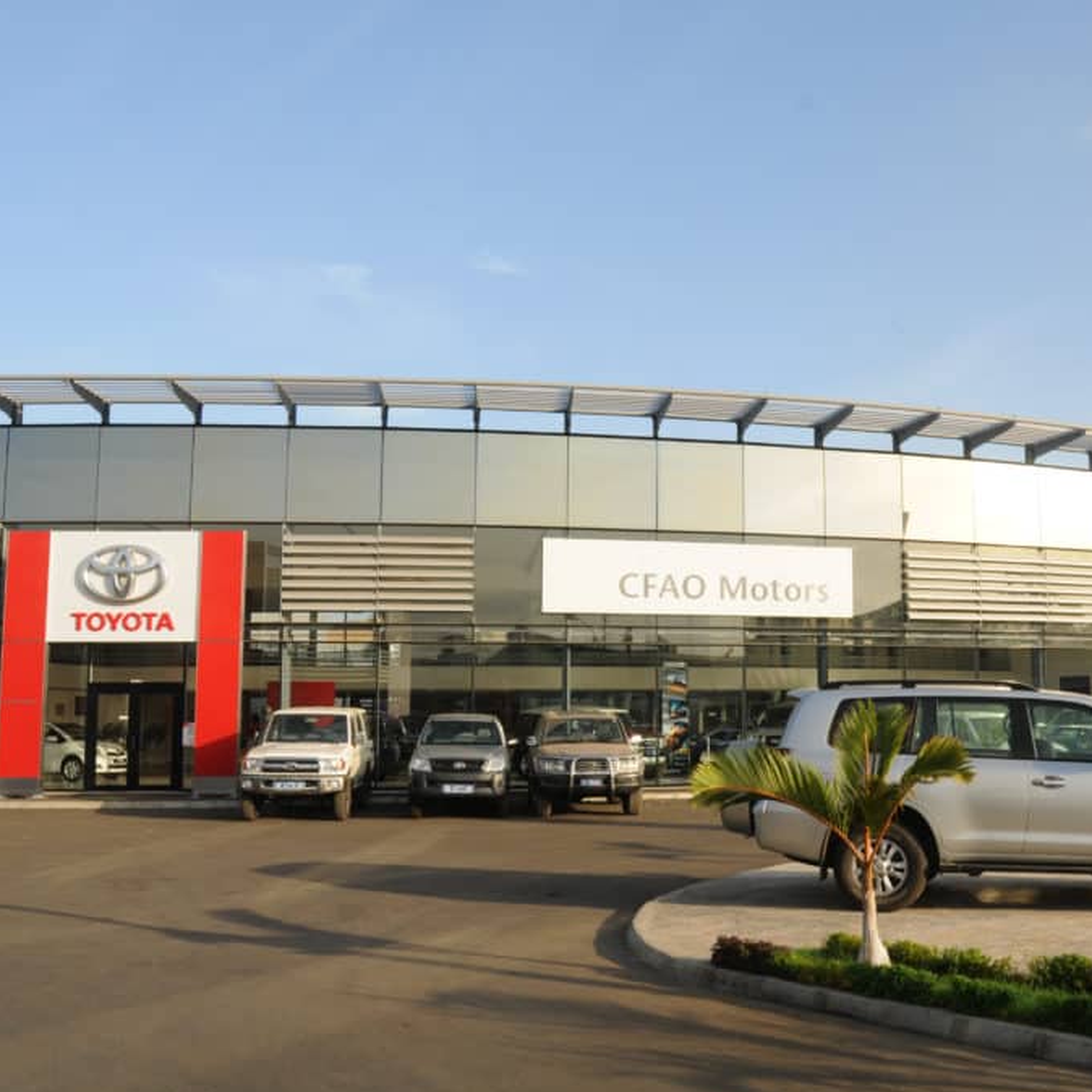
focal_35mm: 35
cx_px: 779
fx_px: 1249
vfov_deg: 47.2
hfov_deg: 46.0
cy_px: 551
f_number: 11
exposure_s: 1/125
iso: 200
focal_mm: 18
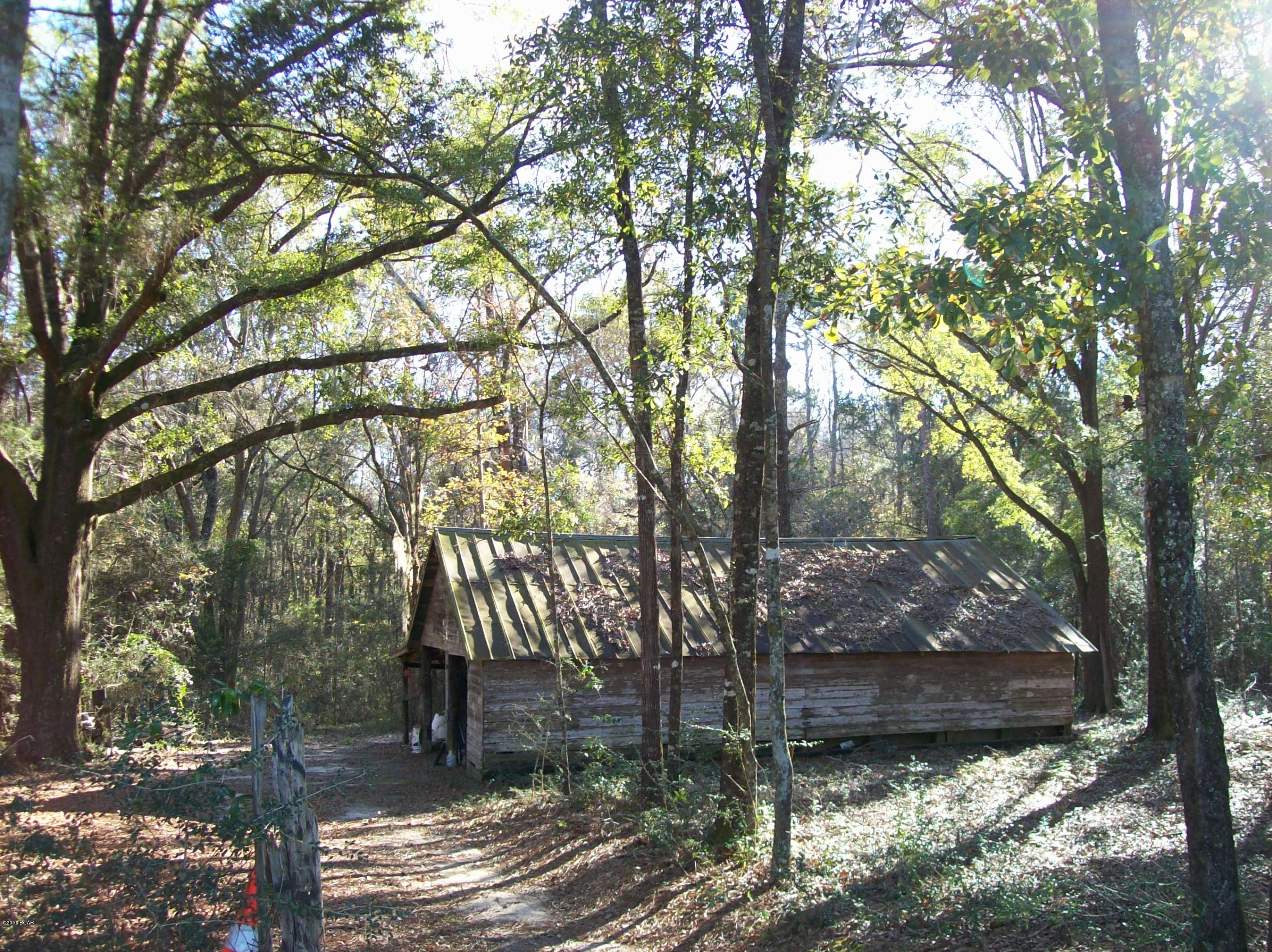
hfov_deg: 51.4
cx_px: 636
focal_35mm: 36
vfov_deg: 39.6
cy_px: 476
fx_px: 1322
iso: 80
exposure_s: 1/85.4
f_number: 2.7
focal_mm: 6
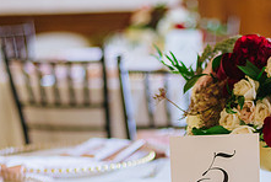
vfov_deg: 10.4
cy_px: 190
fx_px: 987
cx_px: 239
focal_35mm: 131
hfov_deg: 15.5
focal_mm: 50
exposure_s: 1/500
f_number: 2
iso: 800
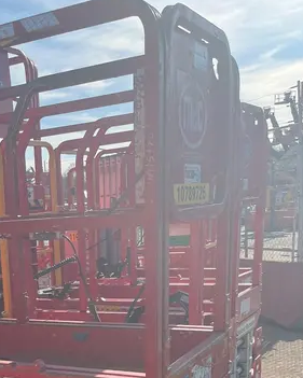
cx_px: 11
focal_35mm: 53
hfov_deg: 27.2
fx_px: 594
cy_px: 386
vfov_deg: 32.3
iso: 50
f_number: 1.6
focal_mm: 5.1
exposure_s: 1/2309
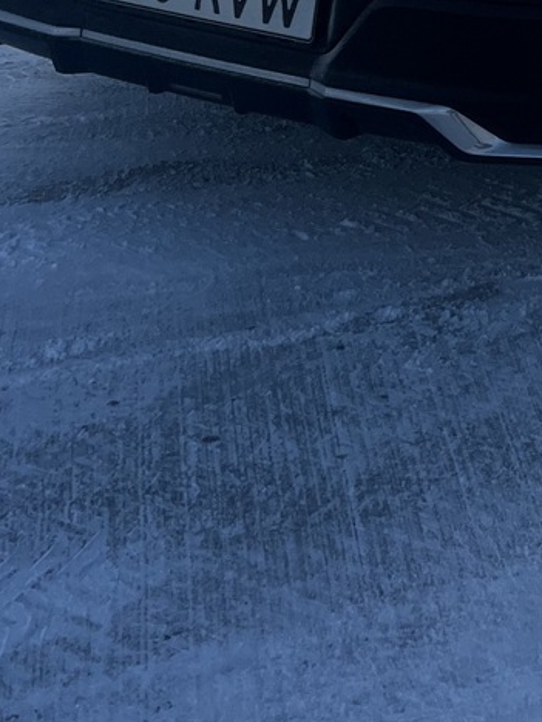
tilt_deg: -8.6
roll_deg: -2.1
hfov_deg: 15.9
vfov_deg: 19.4
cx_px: 669
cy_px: -334
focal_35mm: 89
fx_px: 1855
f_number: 1.6
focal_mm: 5.1
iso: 50
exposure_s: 1/602
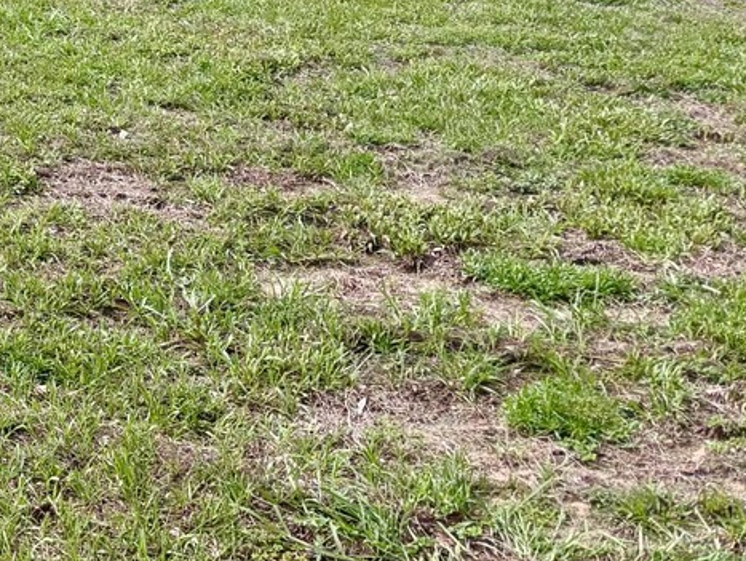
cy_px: -205
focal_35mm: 89
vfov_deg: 15.7
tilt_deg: -0.9
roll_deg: -0.6
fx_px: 1919
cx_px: -246
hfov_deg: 20.0
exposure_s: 1/3937
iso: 50
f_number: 1.6
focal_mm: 5.96
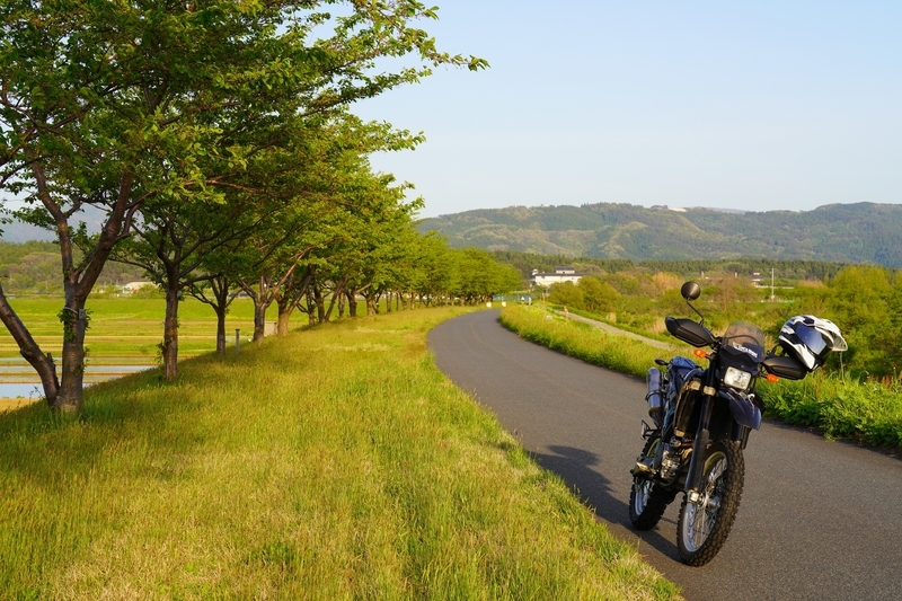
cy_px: 300
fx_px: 1804
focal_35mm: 72
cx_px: 451
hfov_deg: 28.1
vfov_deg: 18.9
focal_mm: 72
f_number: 13
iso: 100
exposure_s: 1/50
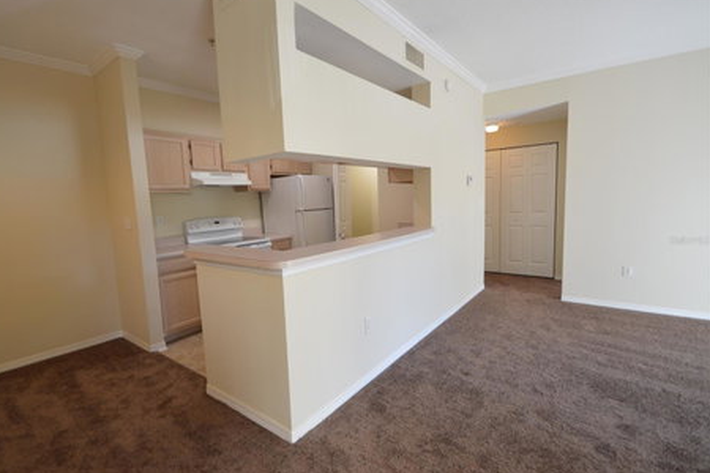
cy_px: 240
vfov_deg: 73.7
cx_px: 333
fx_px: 316
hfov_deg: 96.6
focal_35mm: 16
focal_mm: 10
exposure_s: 1/80
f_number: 4.5
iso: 400
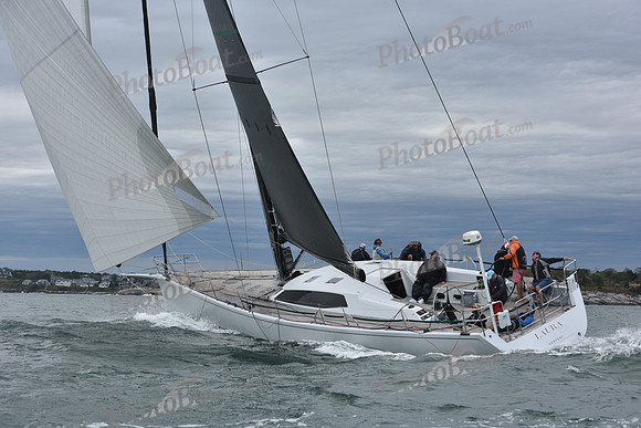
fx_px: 1247
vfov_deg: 19.5
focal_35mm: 70
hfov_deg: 28.8
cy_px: 214
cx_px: 320
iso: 320
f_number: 8
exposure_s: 1/1000
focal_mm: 70
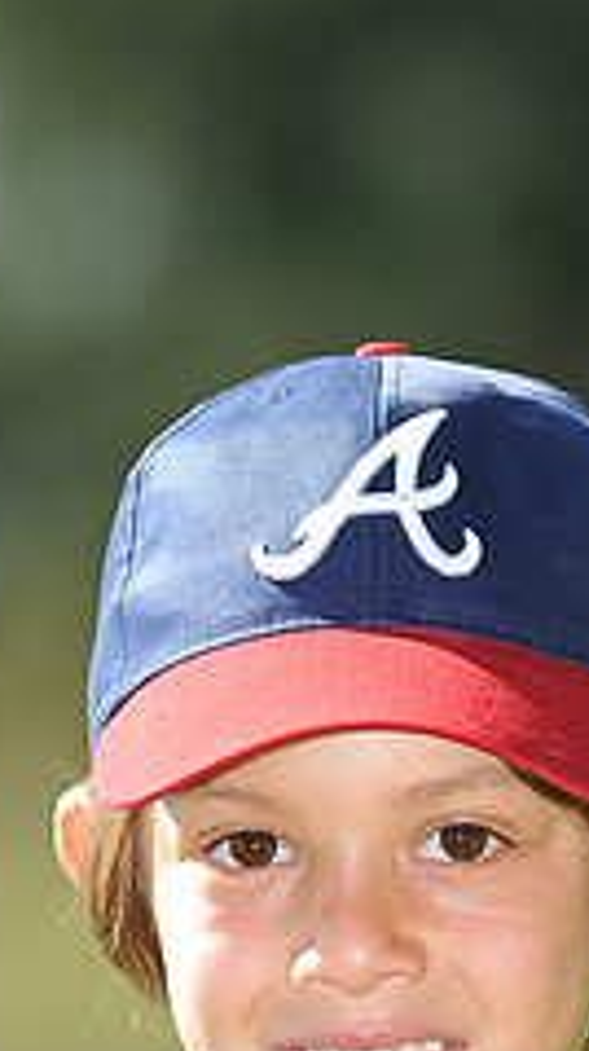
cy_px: 1117
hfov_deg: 2.4
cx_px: 290
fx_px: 14140
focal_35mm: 508
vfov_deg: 4.2
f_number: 4
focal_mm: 200
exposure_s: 1/640
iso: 200
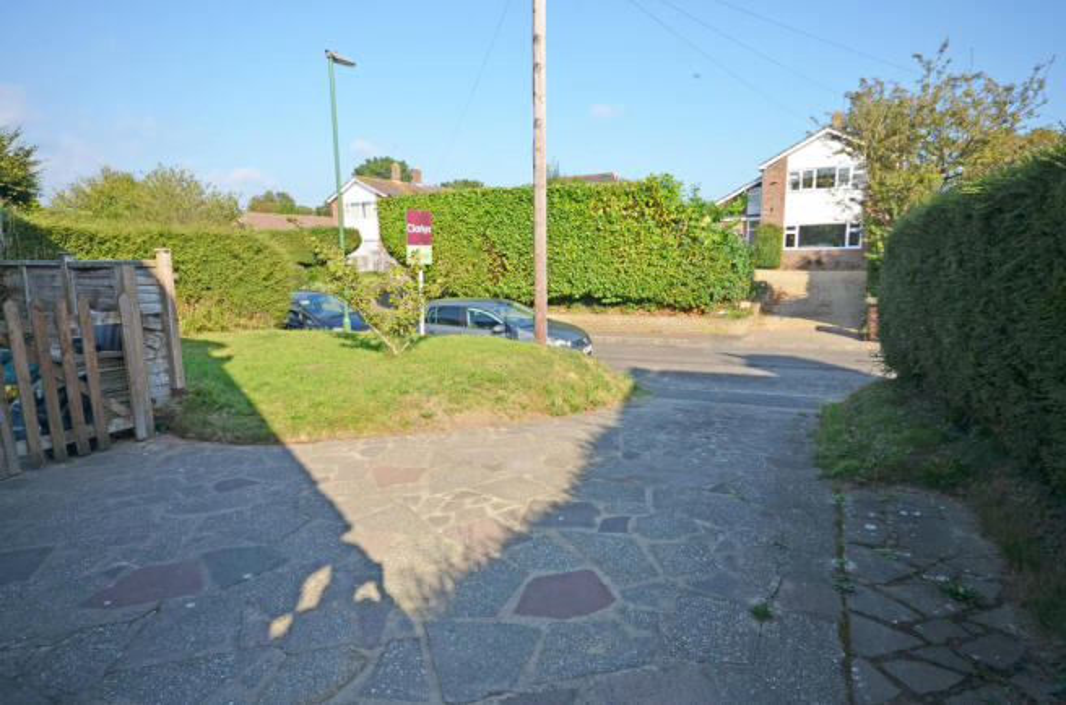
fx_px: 620
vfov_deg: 59.2
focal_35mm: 21
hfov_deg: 81.3
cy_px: 352
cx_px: 533
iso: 160
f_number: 8
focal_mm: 14
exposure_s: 1/250
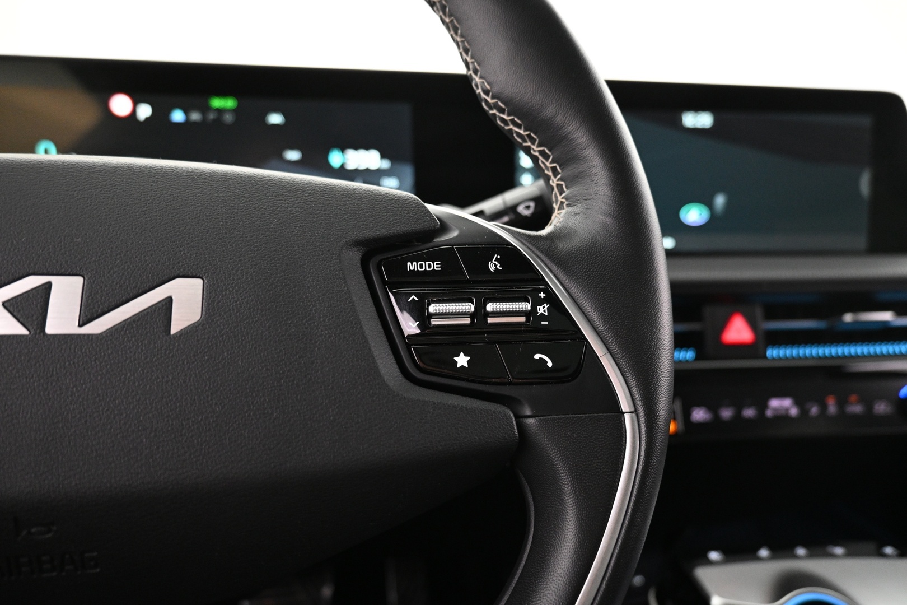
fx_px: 605
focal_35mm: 24
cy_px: 302
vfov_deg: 53.1
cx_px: 454
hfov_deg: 73.7
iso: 1600
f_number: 3.5
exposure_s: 1/13
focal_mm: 16
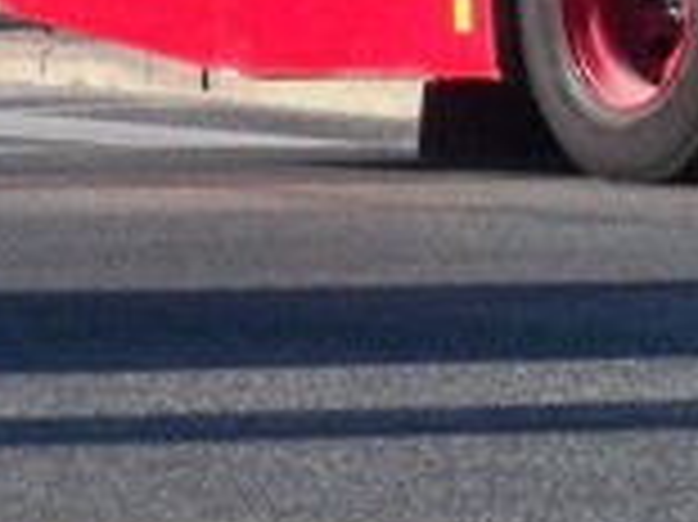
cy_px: -814
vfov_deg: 2.6
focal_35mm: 562
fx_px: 11323
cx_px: 2184
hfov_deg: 3.4
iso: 64
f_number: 5.1
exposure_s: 1/400
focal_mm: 15.1
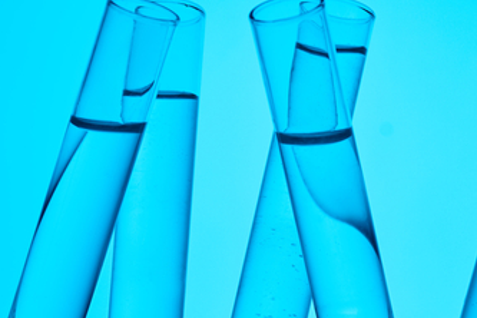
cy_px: 326
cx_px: 281
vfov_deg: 4.4
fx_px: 4173
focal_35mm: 315
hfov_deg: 6.5
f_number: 8
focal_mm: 105
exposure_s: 1/160
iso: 100
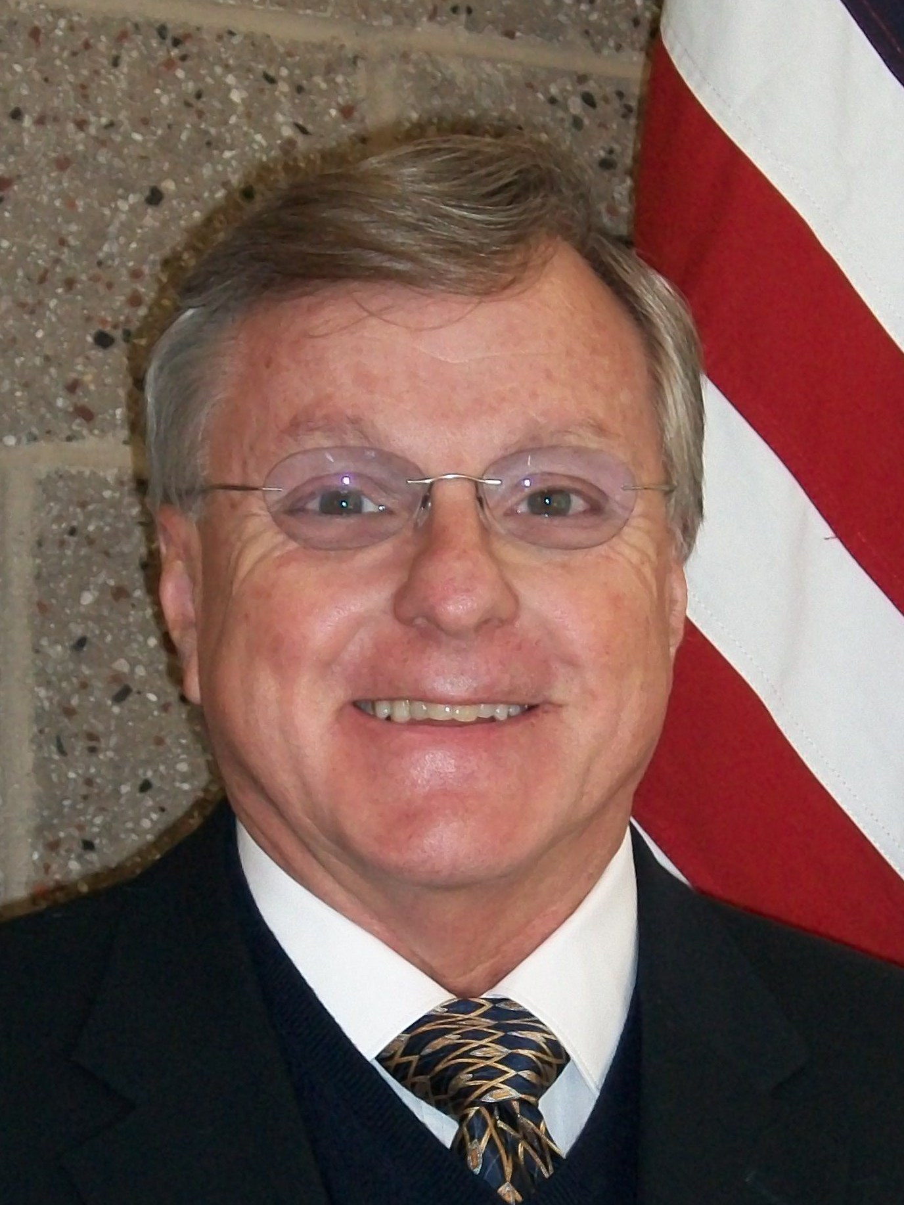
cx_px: 452
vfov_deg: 31.2
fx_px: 2158
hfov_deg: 23.7
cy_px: 602
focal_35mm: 62
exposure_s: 1/80
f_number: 4.1
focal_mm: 11
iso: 160
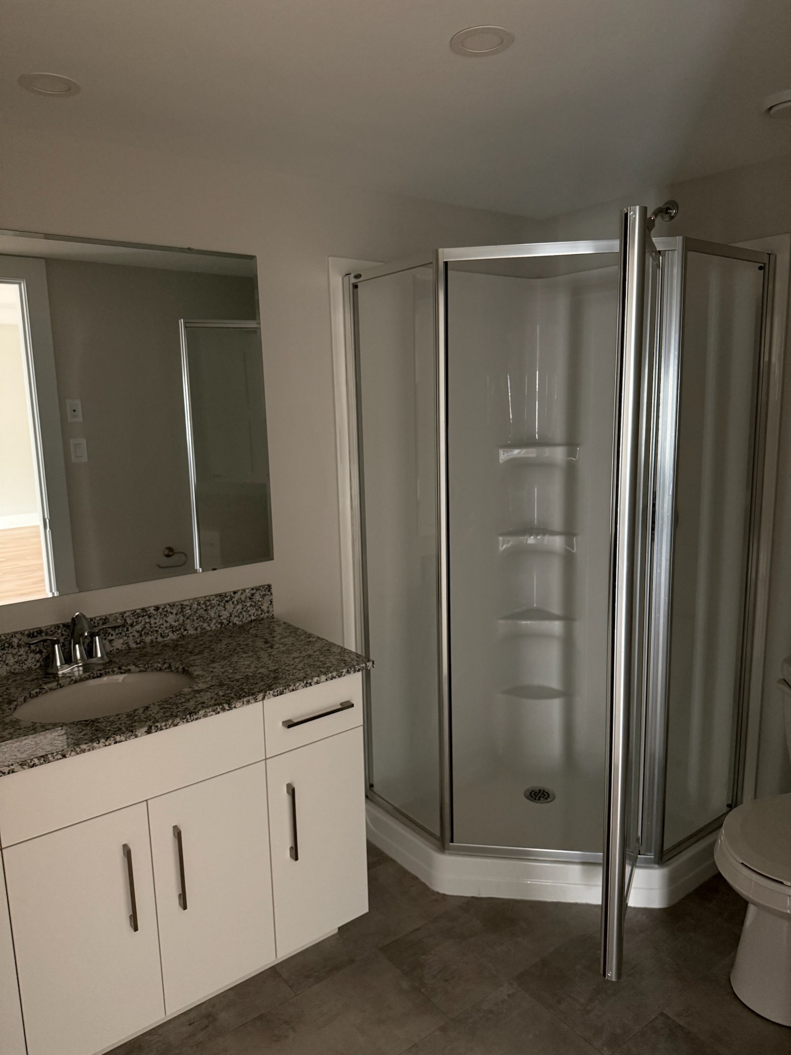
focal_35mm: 24
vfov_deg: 71.6
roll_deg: +0.7
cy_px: 528
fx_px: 731
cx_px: 396
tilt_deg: -9.8
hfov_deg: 56.8
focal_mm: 6.76
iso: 200
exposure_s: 1/60
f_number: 1.78
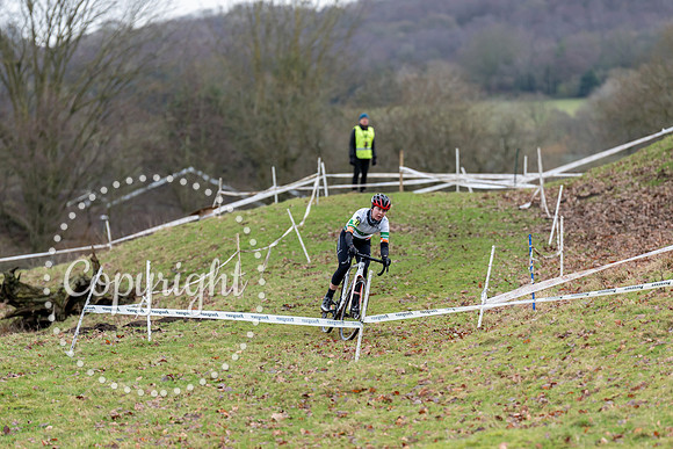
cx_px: 348
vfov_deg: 5.2
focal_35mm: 264
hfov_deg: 7.8
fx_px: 4928
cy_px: 296
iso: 1000
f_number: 3.2
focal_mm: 200
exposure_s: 1/1000
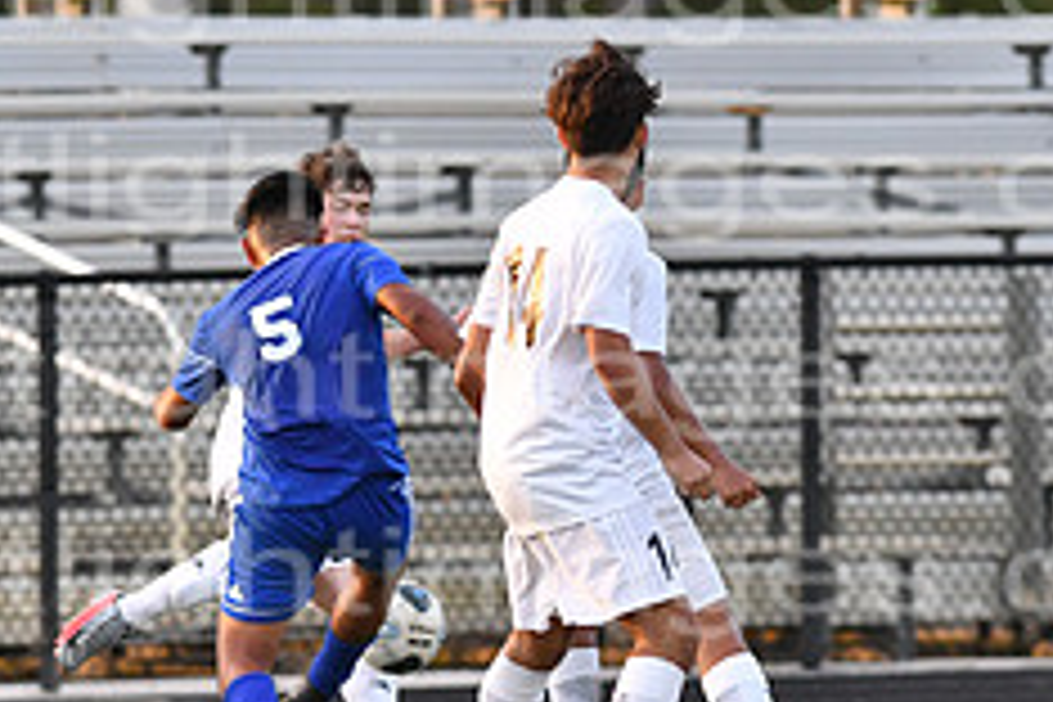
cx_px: 315
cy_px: 484
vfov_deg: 1.2
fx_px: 32640
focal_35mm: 1116
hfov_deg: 1.8
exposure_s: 1/1000
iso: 1600
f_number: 4
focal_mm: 300
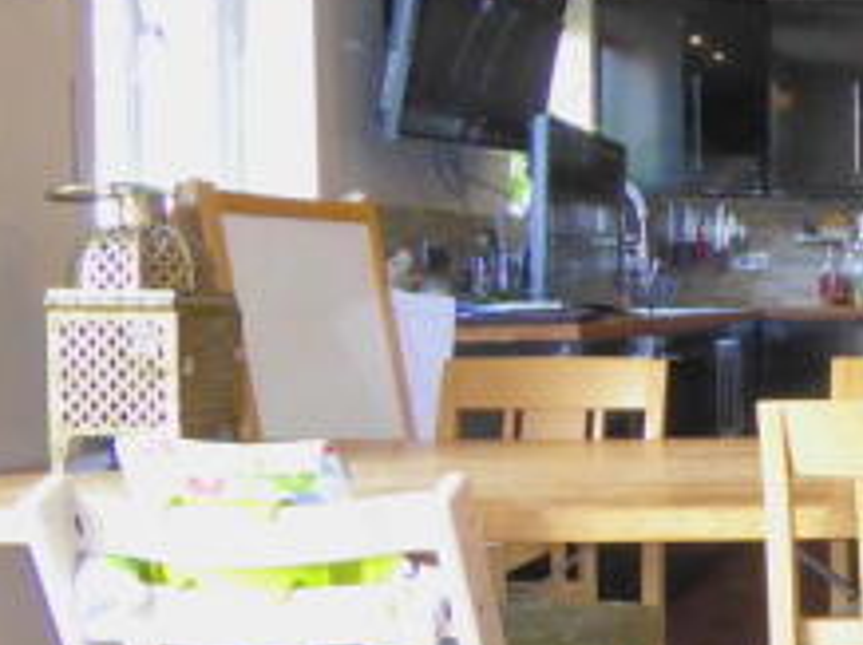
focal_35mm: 67
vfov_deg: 21.9
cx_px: 1134
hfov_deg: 25.0
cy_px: 362
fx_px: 1669
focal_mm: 4.3
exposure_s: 1/60
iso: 640
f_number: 3.3
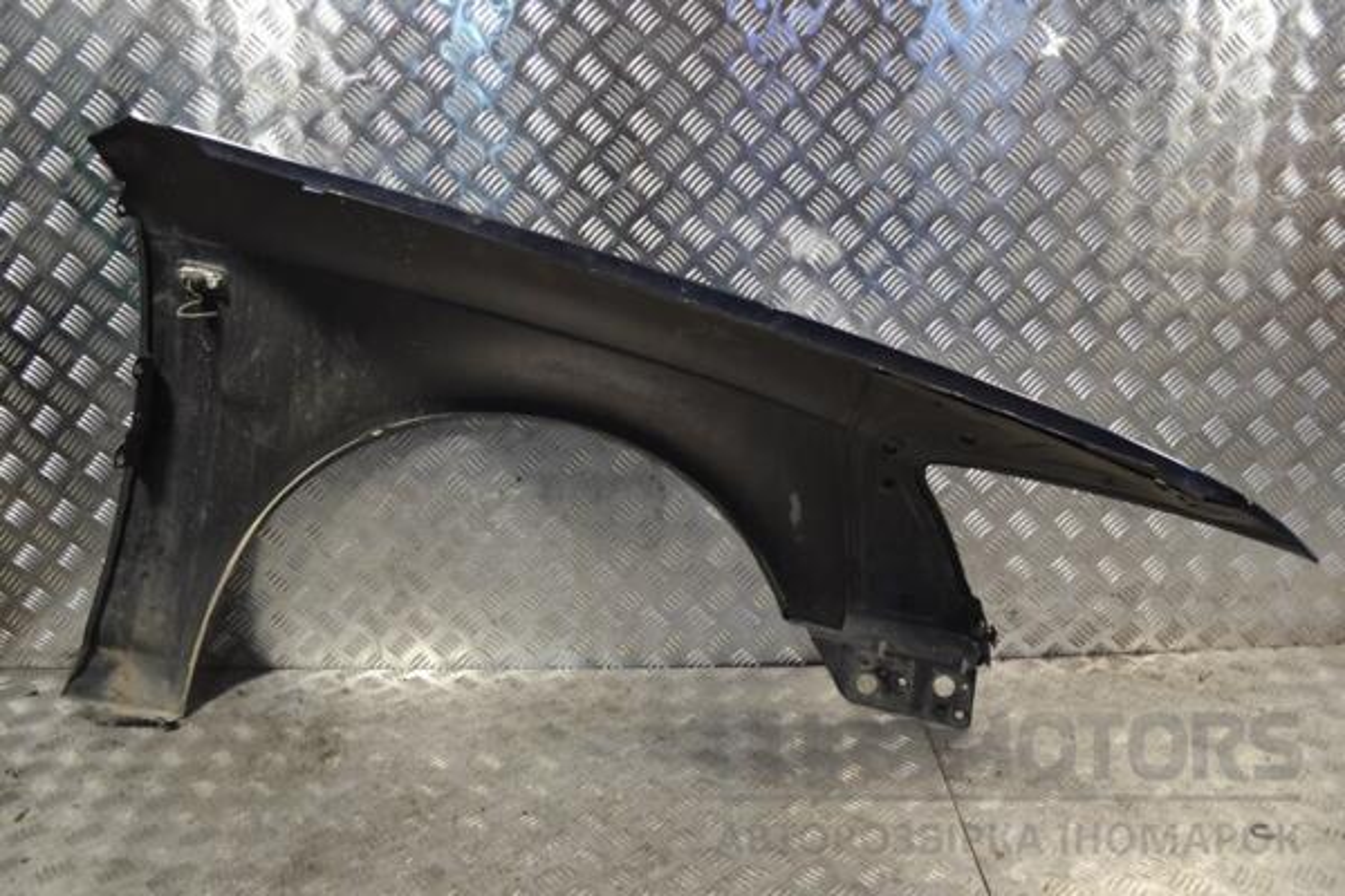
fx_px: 1121
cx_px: 672
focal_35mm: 30
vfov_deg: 43.6
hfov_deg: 61.9
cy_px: 448
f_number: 5
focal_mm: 20
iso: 400
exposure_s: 1/100
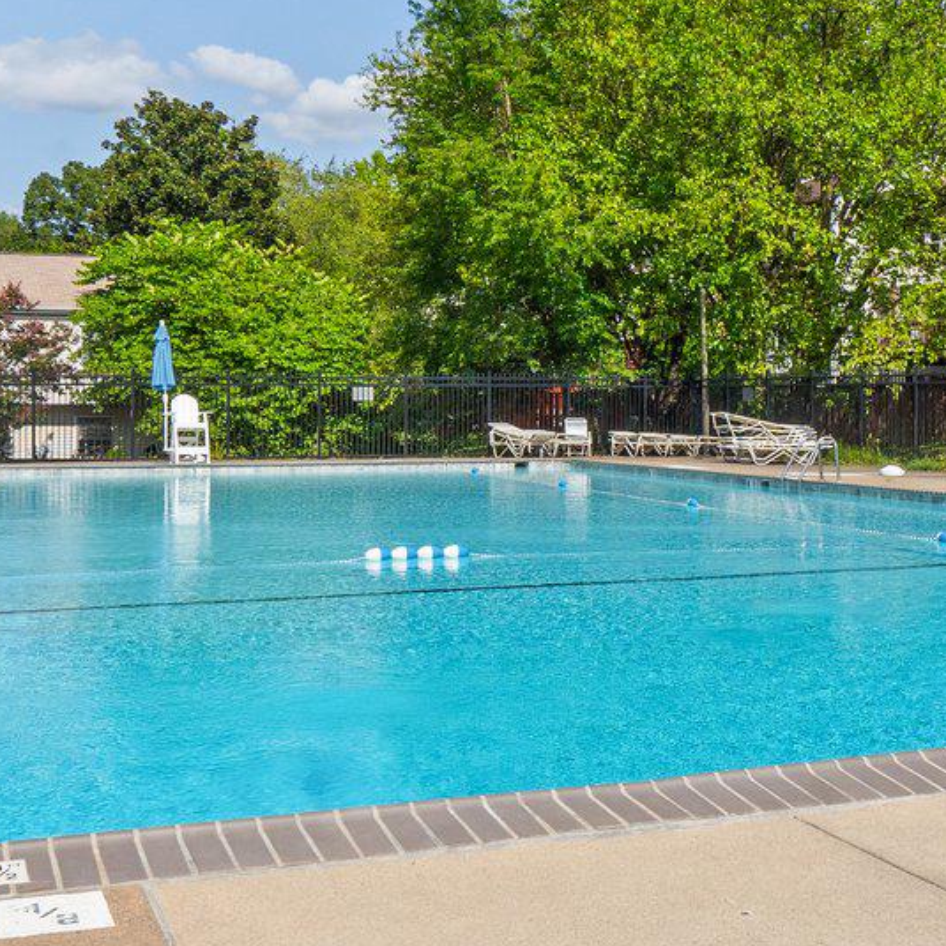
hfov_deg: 32.3
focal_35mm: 52
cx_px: 686
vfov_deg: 32.8
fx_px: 1608
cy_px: 459
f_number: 13
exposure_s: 1/800
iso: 320
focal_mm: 16
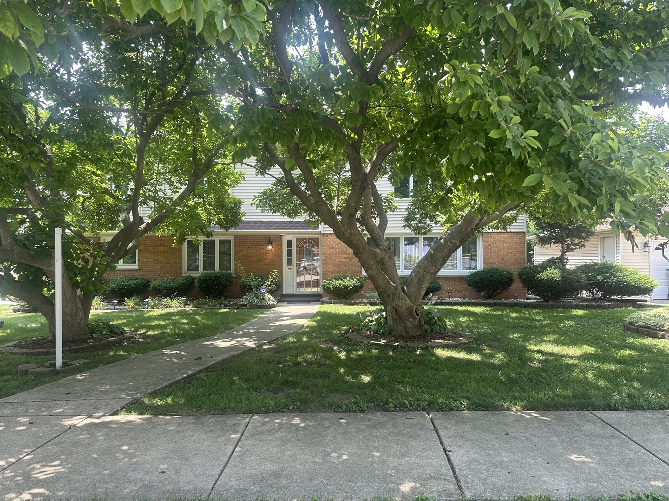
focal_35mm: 24
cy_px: 250
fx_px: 464
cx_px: 334
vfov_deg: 56.8
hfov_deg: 71.6
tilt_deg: +0.9
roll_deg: +0.3
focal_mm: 6.86
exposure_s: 1/377
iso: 80
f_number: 1.78
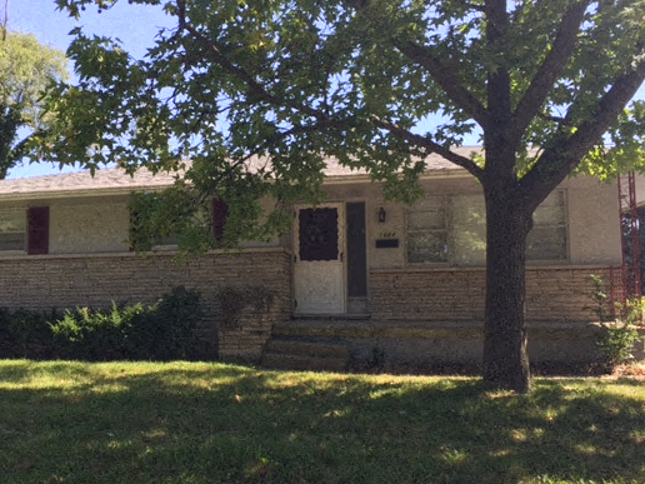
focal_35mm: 36
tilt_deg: +3.8
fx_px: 671
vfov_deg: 39.6
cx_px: 258
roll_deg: -1.0
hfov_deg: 51.0
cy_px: 266
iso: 32
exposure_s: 1/444
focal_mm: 4.15
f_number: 2.2
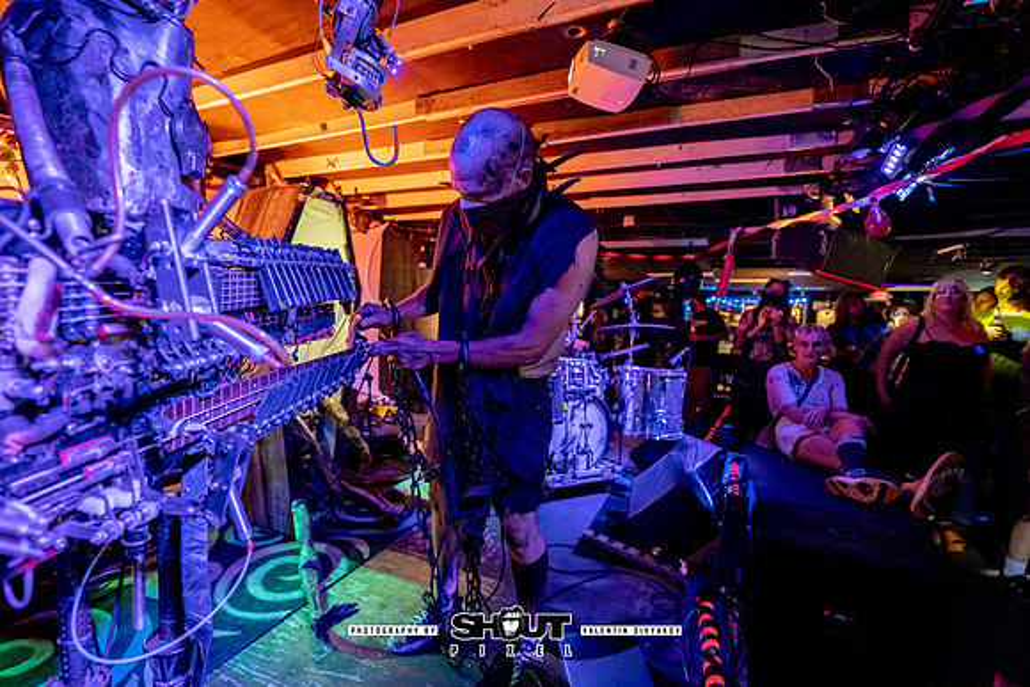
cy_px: 339
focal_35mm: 16
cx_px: 469
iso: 1600
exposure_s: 1/160
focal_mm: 14
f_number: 2.8
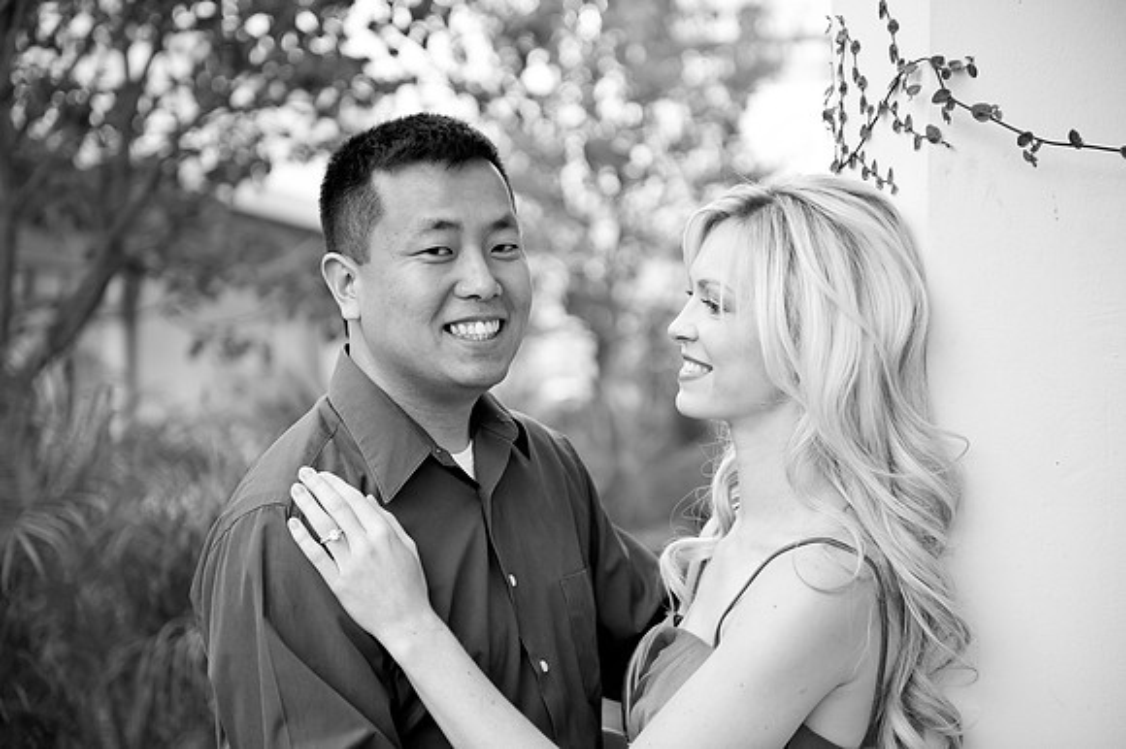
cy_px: 374
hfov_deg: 28.9
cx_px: 563
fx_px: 2188
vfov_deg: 19.4
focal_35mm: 70
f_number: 2.8
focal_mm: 70
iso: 1000
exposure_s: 1/125
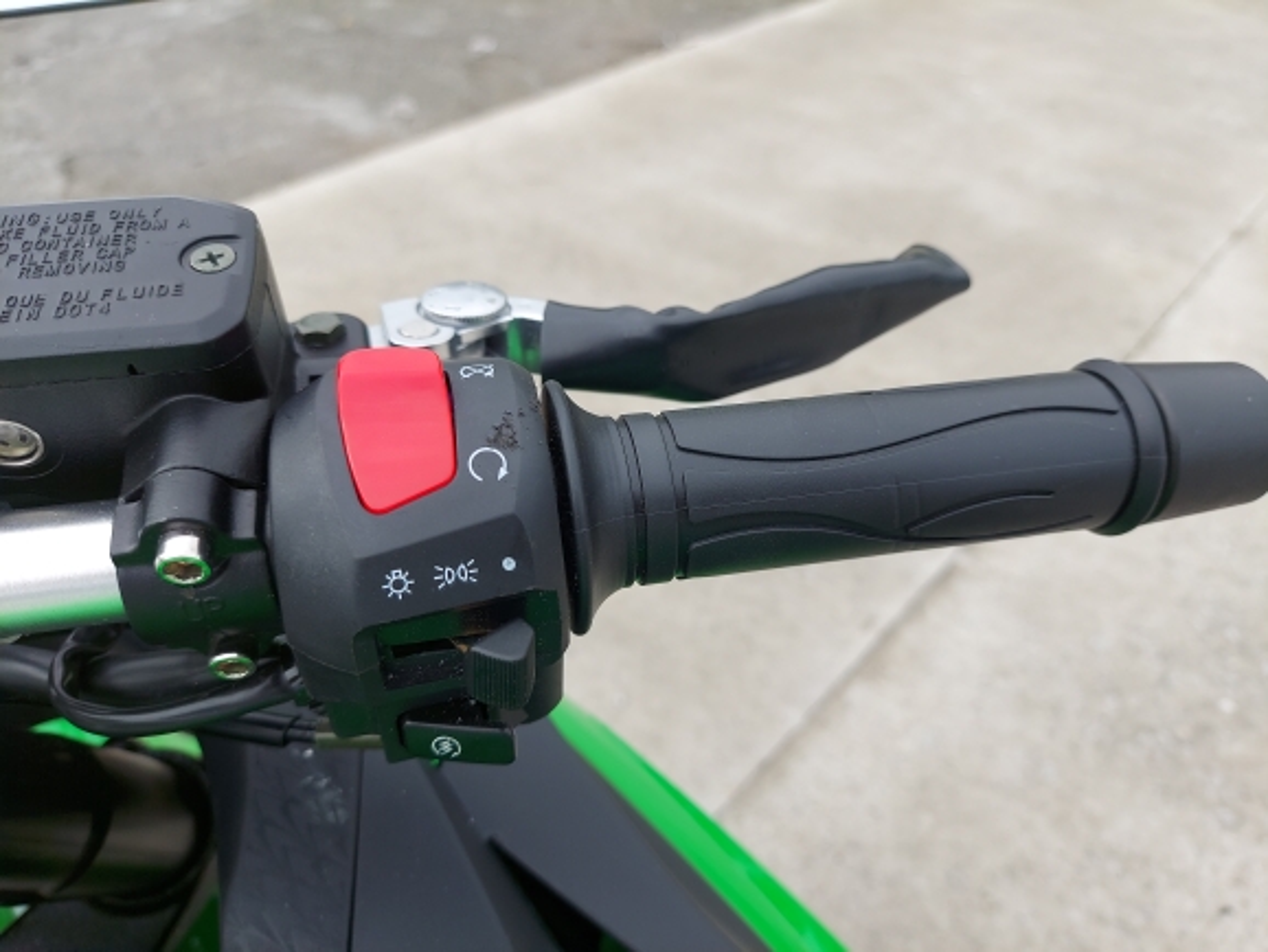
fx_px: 879
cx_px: 634
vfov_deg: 56.9
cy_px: 476
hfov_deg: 71.6
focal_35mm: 24
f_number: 1.8
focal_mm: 5.23
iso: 40
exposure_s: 1/625
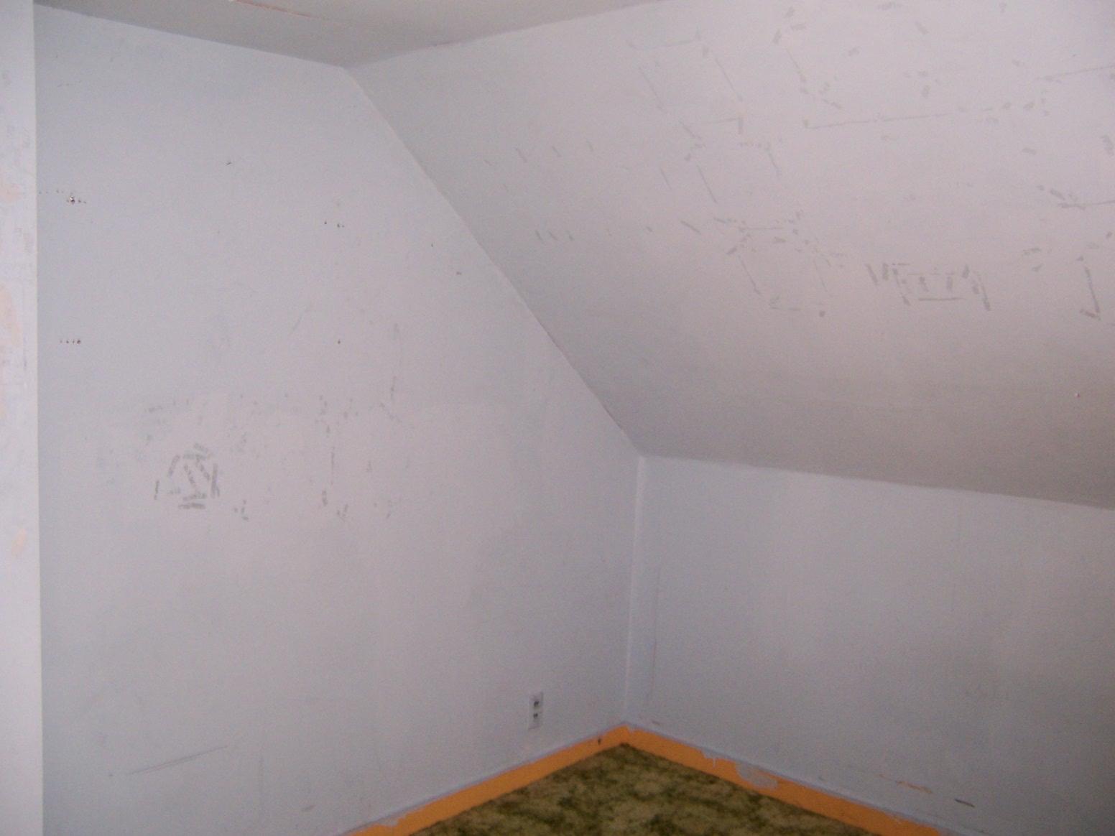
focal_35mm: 33
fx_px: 1063
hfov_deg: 55.4
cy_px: 418
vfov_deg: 42.9
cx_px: 558
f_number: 2.8
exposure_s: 1/60
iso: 140
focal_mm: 5.5
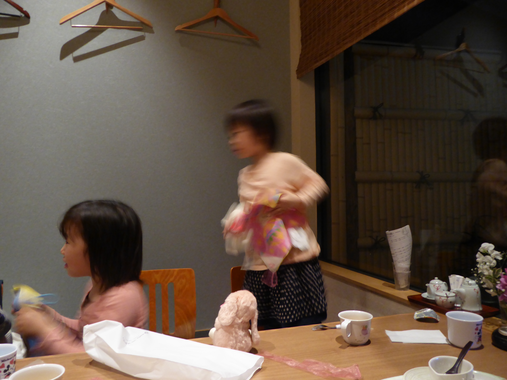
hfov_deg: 67.3
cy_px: 190
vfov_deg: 53.1
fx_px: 381
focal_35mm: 26
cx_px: 254
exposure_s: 1/6
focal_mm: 4.7
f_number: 3.4
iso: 400
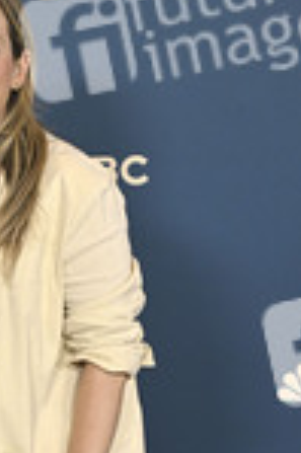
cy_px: 486
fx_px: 1622
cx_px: -100
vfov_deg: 15.5
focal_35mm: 129
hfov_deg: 10.4
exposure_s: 1/320
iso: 2000
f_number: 5.6
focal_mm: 48
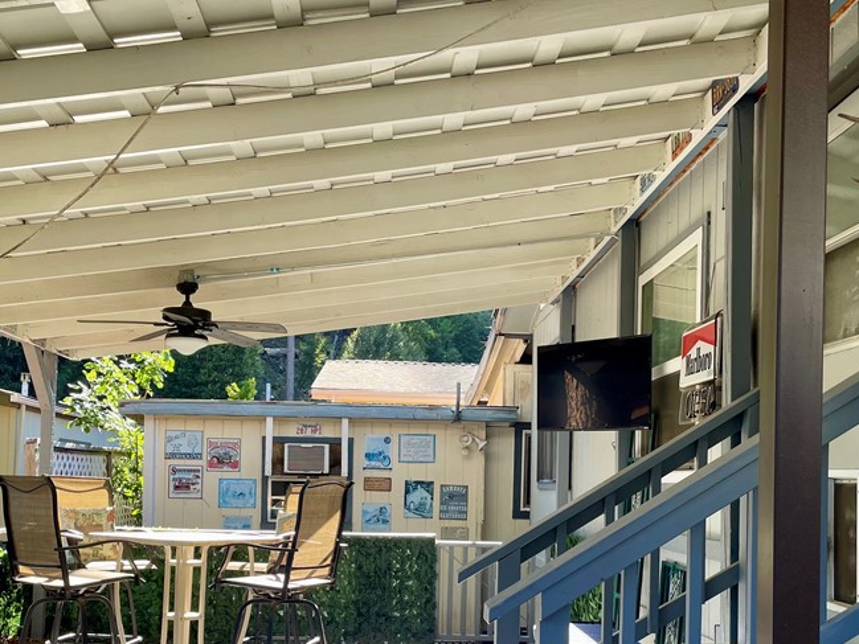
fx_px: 1018
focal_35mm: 41
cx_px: 400
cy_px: 455
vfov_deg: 34.6
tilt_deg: +1.7
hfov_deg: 45.7
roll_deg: -2.0
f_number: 1.6
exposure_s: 1/284
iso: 32
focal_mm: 4.2
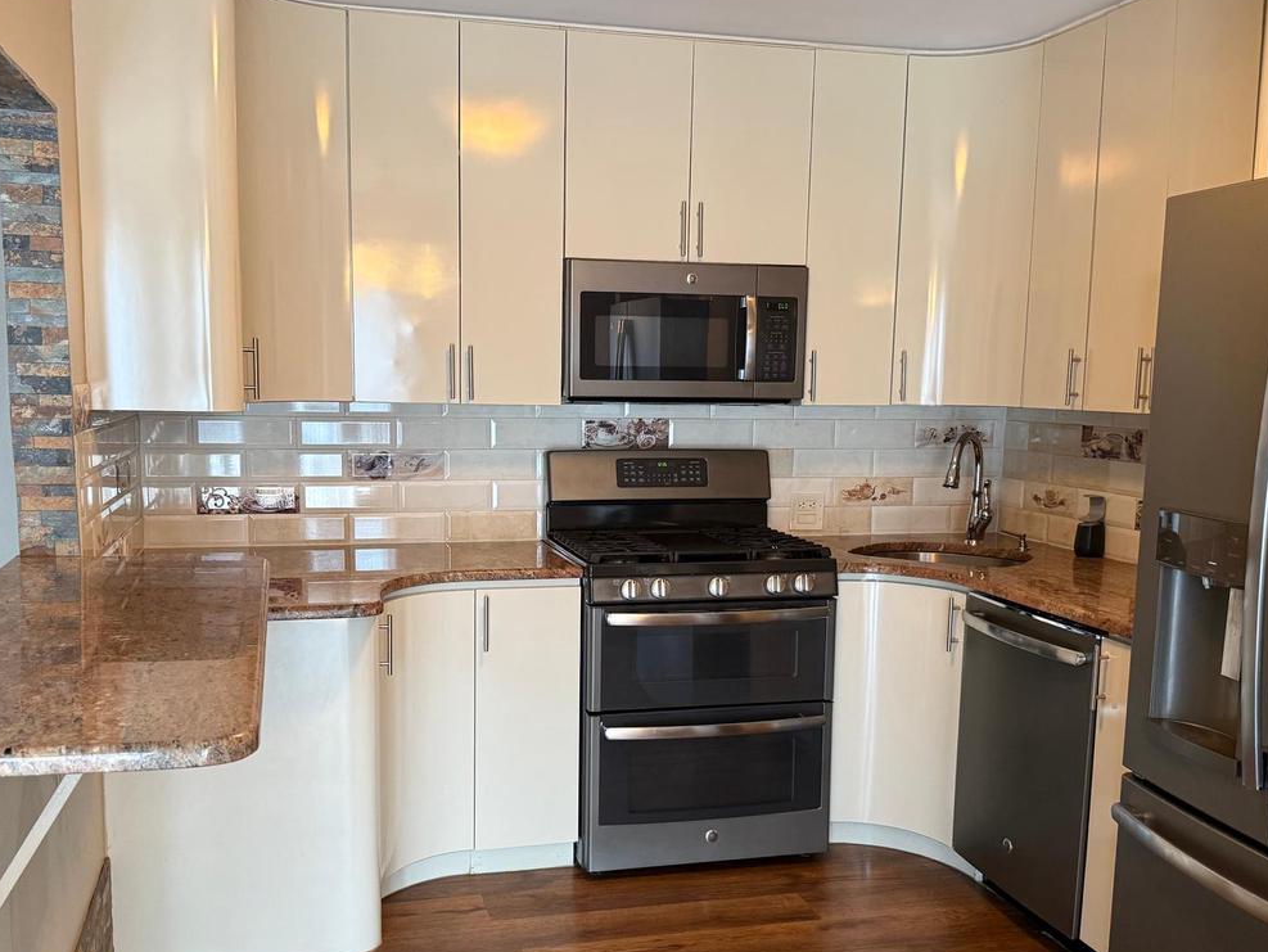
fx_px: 1283
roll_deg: -0.7
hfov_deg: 52.6
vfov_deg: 40.6
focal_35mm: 35
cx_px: 617
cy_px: 554
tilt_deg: -8.0
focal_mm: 6.76
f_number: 1.78
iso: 250
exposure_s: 1/60
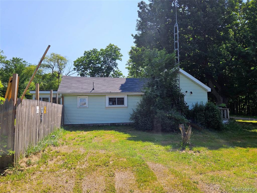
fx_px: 171
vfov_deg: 58.8
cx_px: 128
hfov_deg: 74.0
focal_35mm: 23
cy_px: 96
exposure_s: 1/1686
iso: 25
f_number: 1.8
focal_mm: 5.4
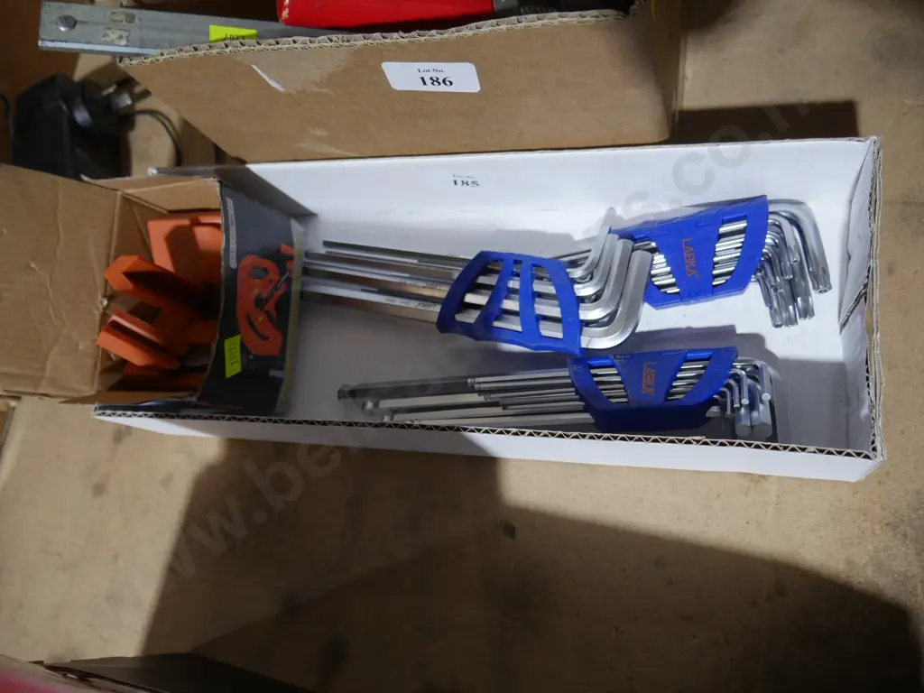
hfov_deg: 60.0
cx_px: 462
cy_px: 346
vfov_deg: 46.8
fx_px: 801
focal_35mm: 30
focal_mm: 15
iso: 500
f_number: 3.6
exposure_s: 1/60
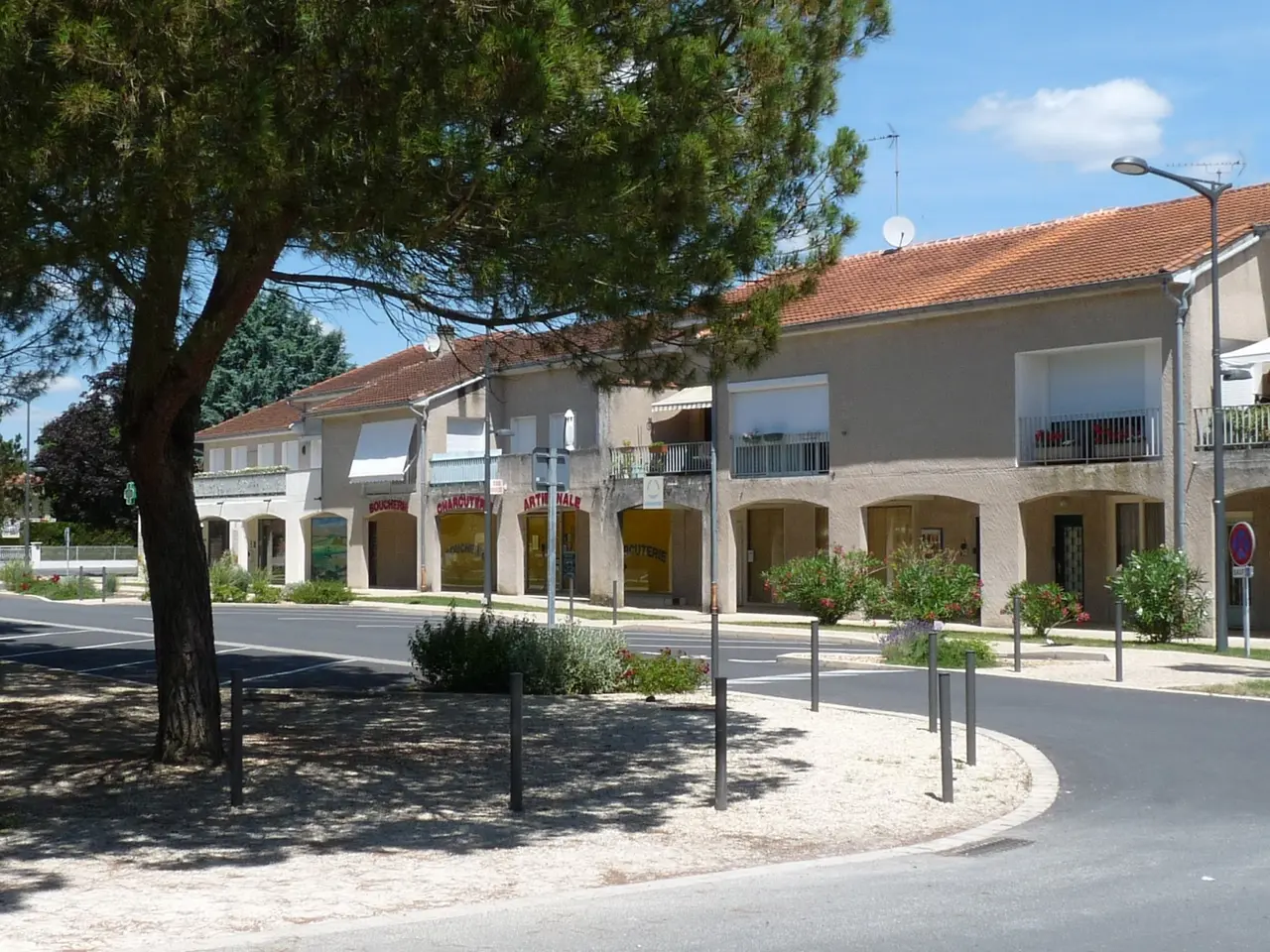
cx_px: 635
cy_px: 476
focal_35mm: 49
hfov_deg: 38.9
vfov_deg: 29.7
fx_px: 1798
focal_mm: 4.8
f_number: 5.6
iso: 100
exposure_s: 1/320
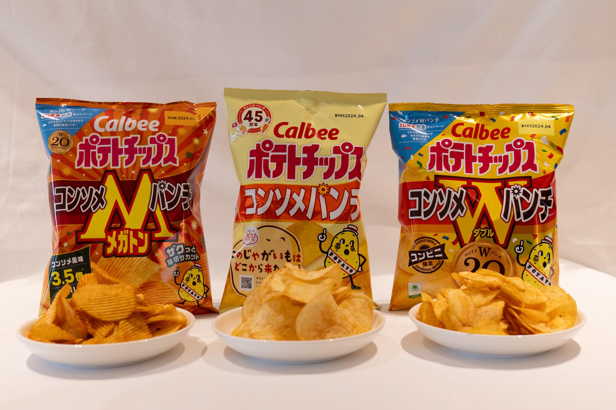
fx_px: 821
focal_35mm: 48
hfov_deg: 41.1
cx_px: 308
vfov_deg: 28.1
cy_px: 205
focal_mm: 48
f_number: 5.6
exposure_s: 1/100
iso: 1600
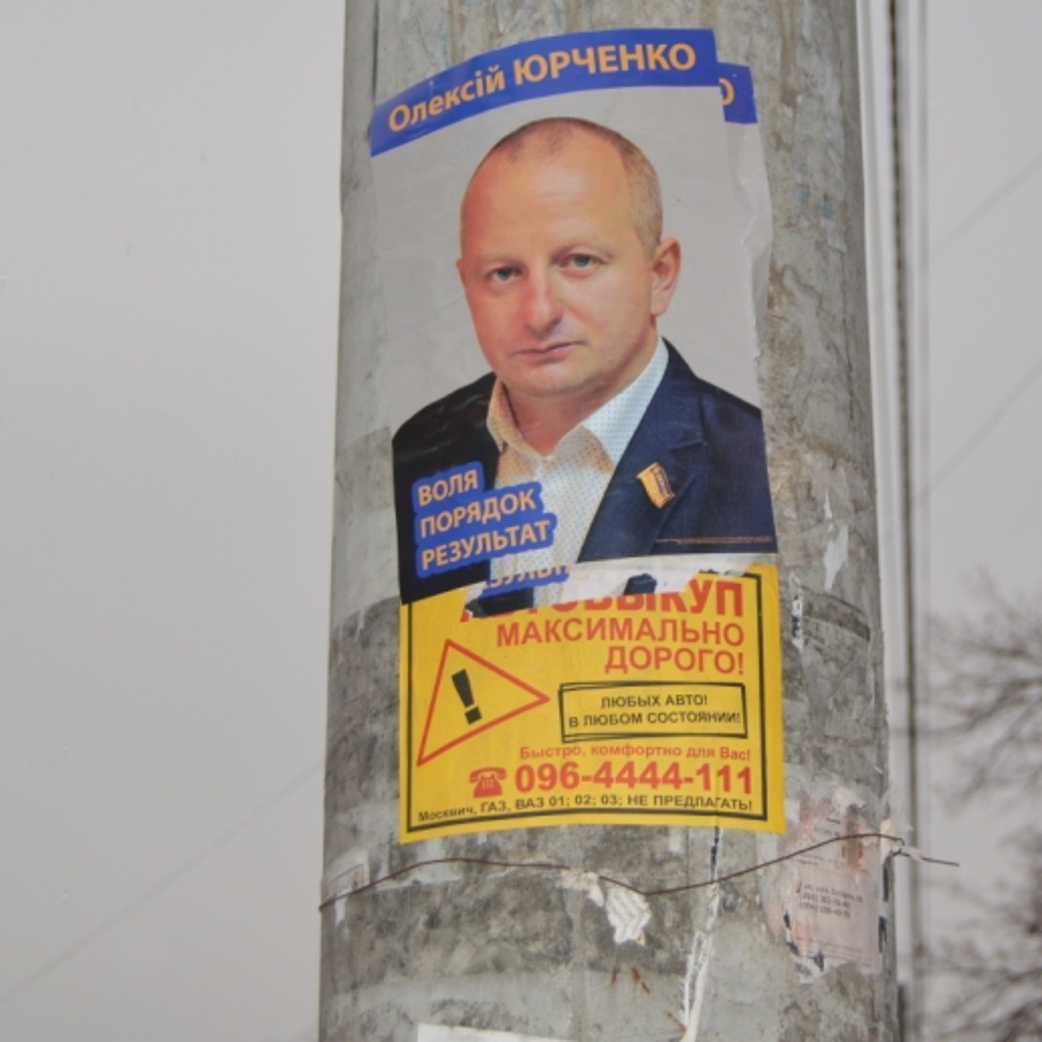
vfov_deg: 18.1
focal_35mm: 96
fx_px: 3269
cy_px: 413
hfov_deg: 18.1
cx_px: 646
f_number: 4.8
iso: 100
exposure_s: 1/125
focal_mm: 38
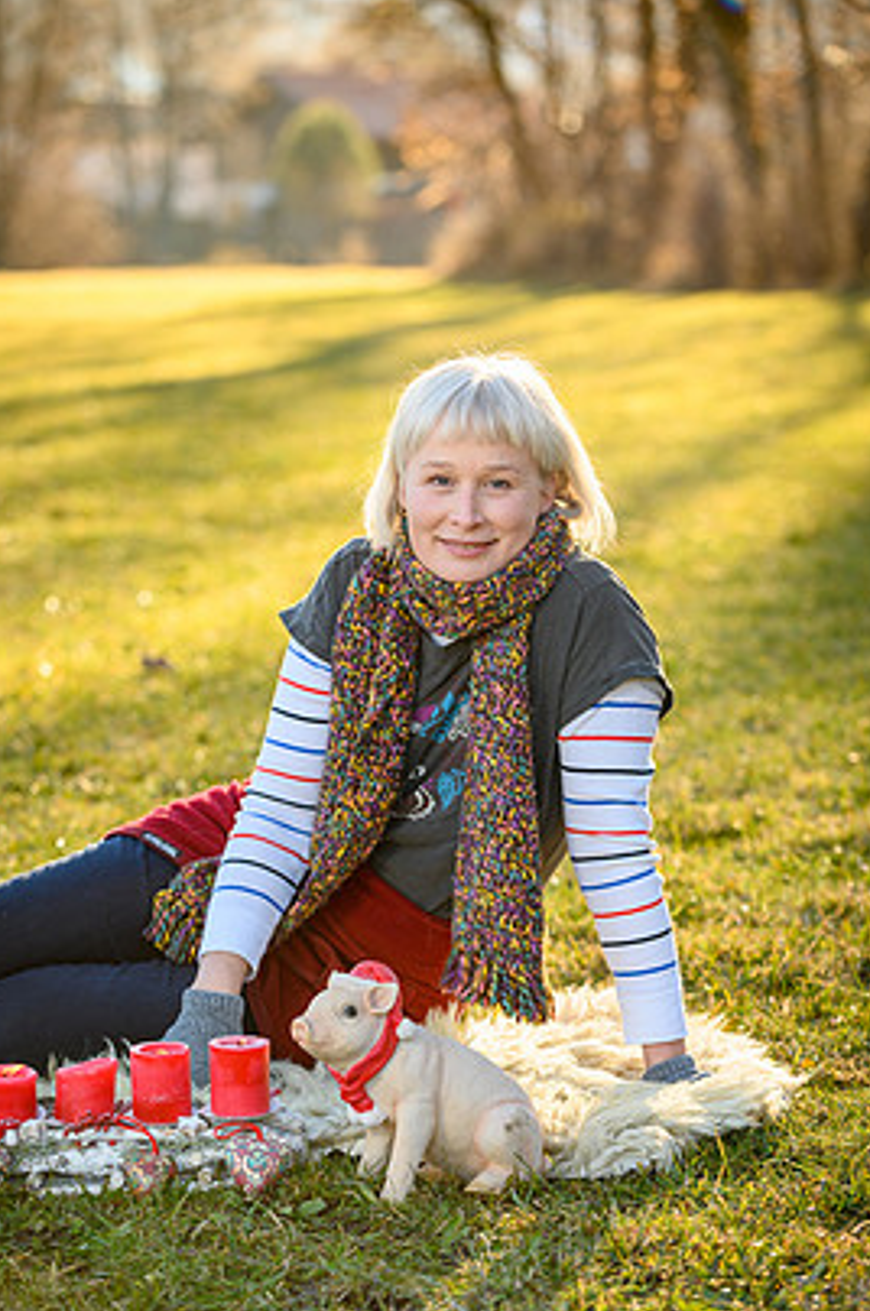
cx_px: 414
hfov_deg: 11.7
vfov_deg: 17.5
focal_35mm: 117
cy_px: 724
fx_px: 4256
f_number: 4.5
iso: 100
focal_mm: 105
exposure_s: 1/125
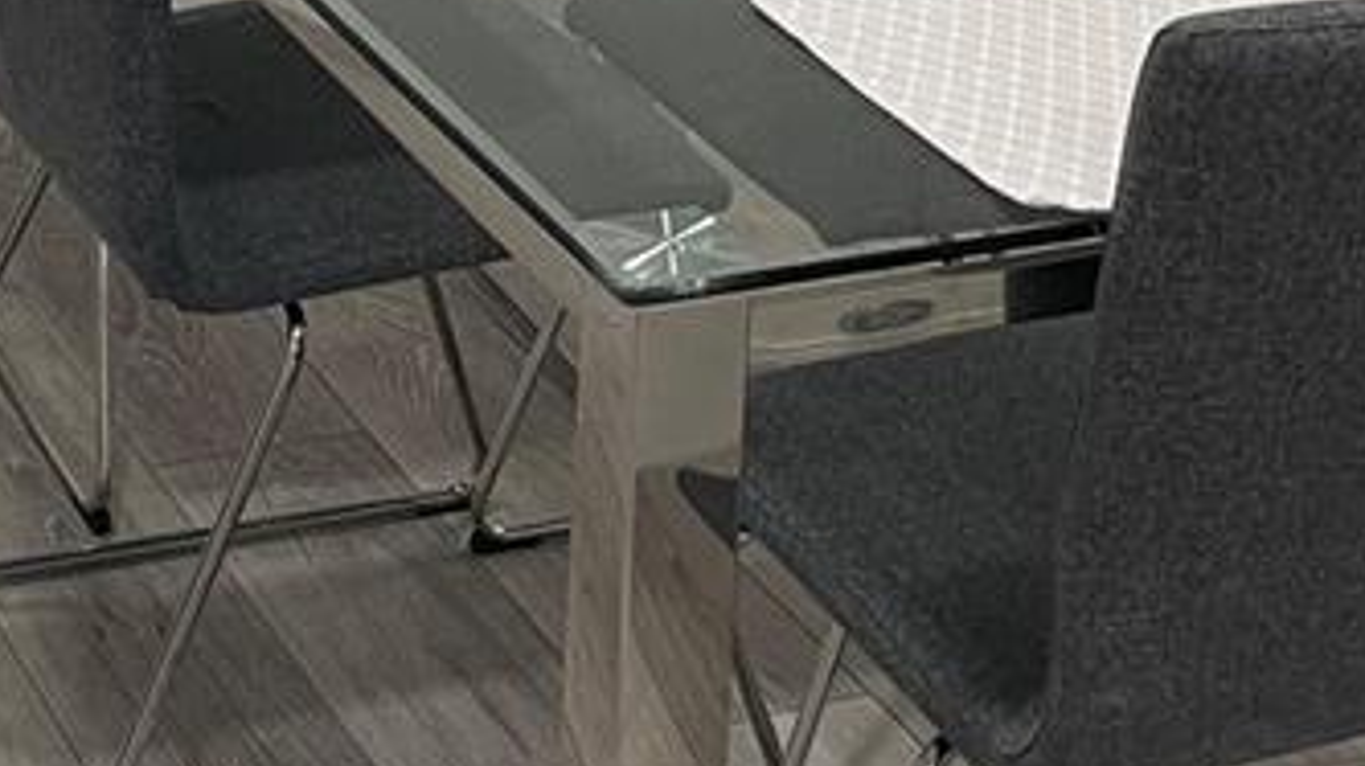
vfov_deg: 10.9
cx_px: 250
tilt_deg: -10.0
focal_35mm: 102
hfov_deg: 20.7
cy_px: -750
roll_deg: -1.3
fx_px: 3690
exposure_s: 1/60
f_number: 1.6
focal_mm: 5.1
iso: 80
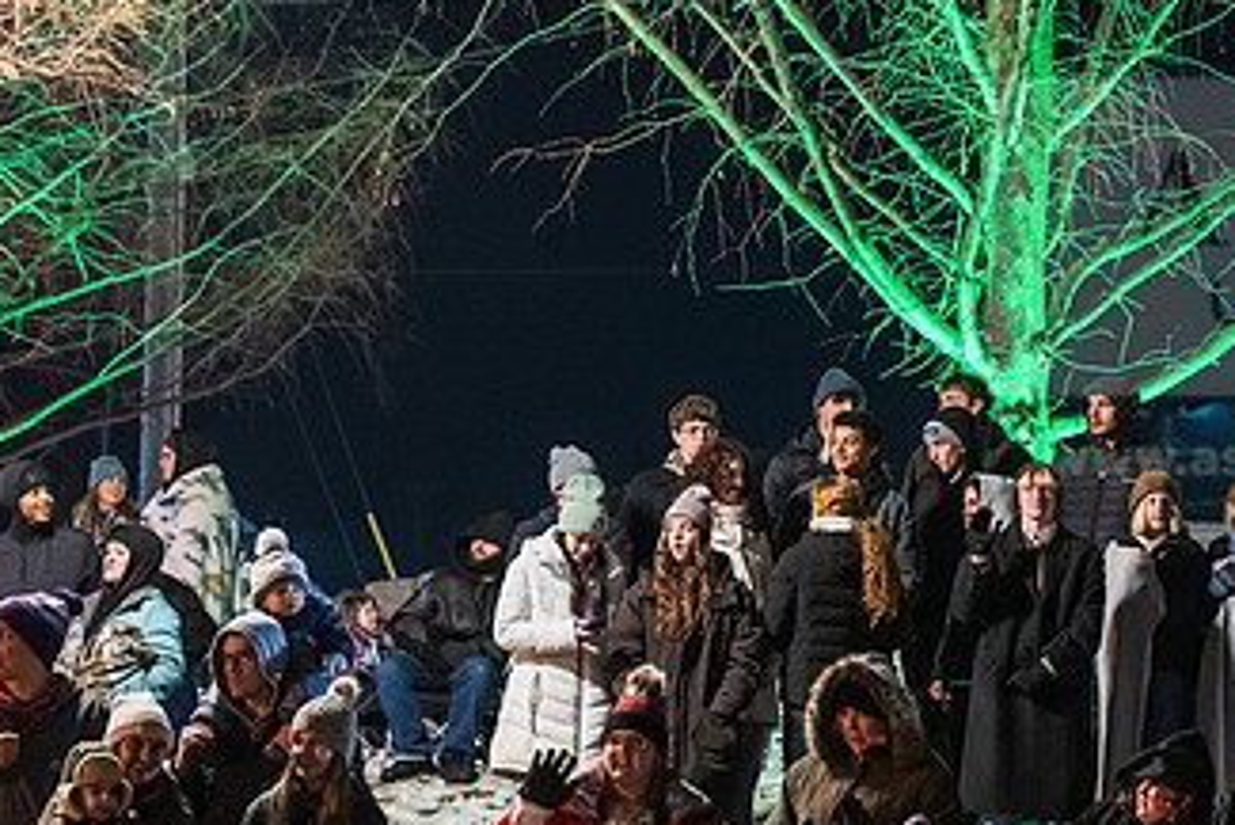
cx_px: 874
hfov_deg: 14.5
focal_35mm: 141
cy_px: 538
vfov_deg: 9.7
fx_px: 4839
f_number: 2.8
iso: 6400
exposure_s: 1/160
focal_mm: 79
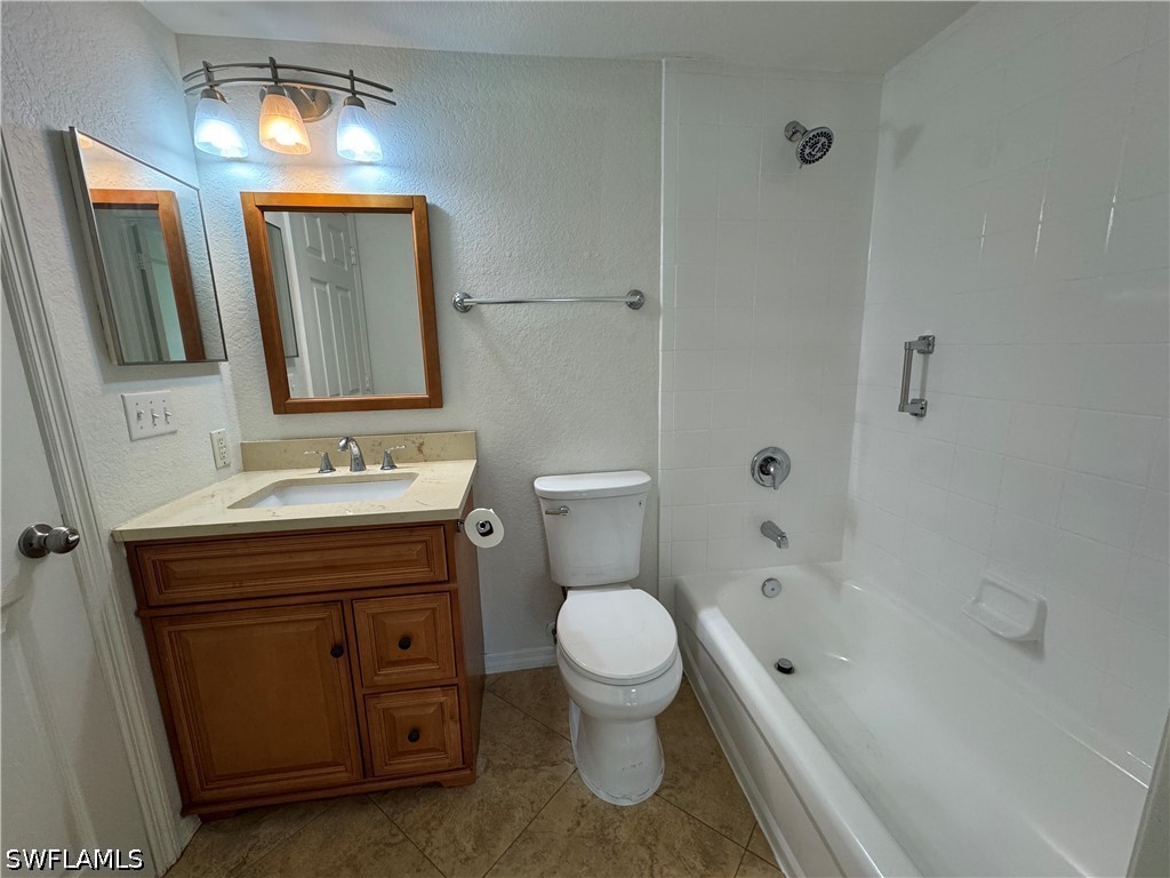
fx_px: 473
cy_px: 439
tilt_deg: -12.1
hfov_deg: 102.1
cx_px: 585
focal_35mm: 14
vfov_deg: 85.7
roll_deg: +1.3
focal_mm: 2.22
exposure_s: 1/120
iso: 200
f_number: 2.2
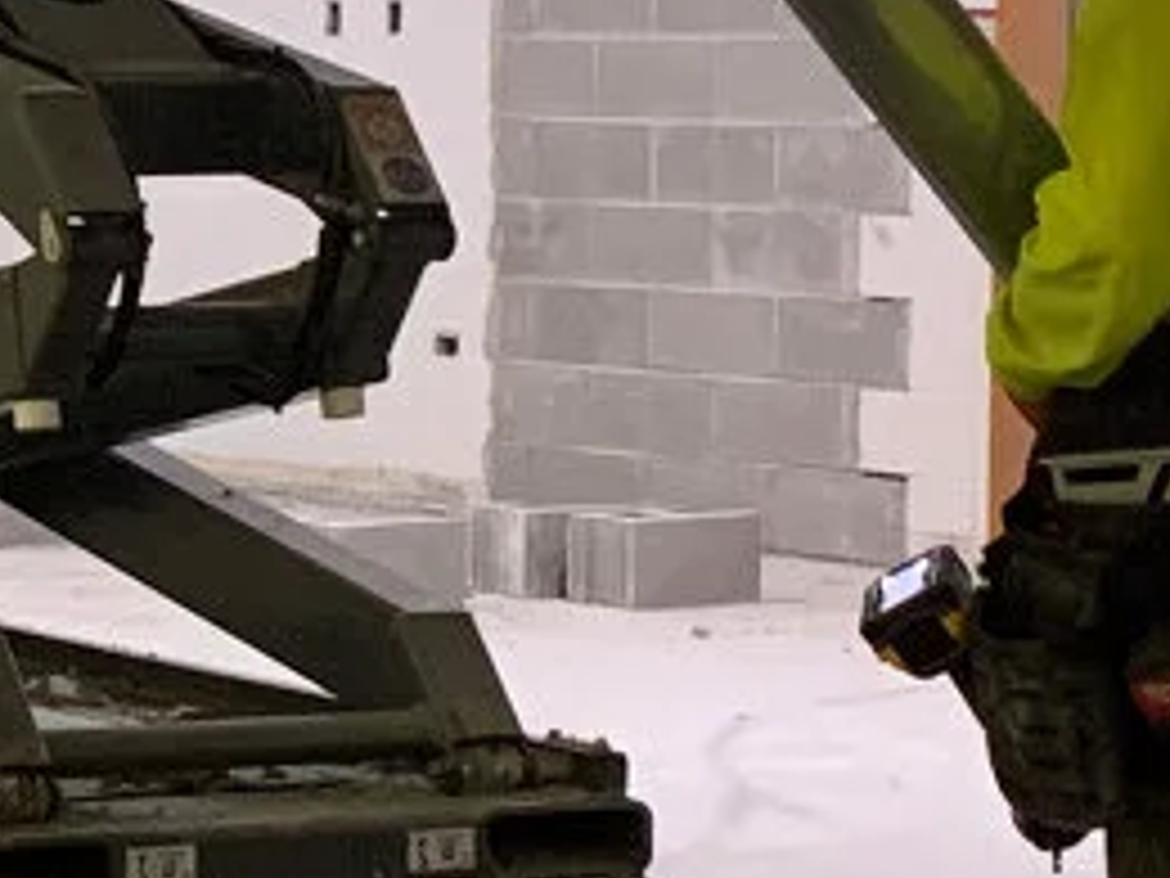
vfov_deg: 9.3
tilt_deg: -3.1
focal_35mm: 160
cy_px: 333
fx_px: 5408
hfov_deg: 11.8
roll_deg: -0.4
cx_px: -634
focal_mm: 4.25
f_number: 1.8
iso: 400
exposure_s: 1/30
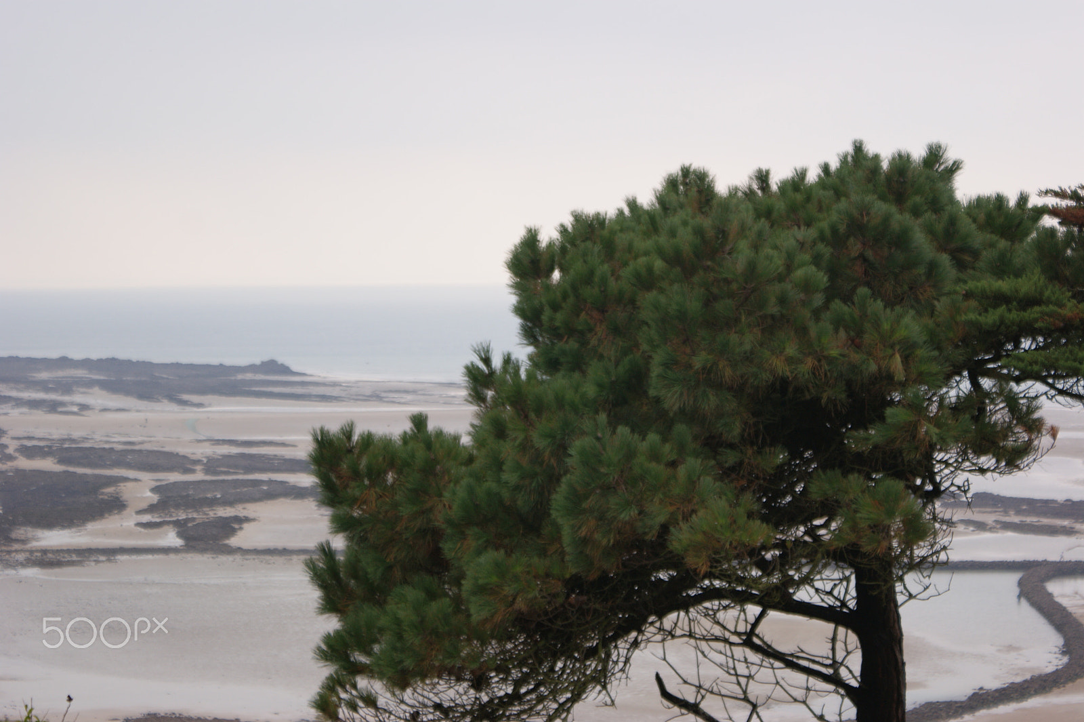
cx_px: 542
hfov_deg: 19.5
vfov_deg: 13.0
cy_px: 361
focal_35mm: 105
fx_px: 3160
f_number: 5.6
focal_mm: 70
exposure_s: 1/125
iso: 100
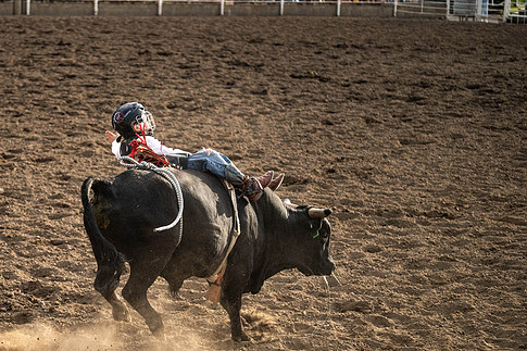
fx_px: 1405
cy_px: 234
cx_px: 120
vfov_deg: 14.2
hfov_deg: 21.0
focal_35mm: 96
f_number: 2.8
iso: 1000
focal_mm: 61
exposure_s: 1/10000
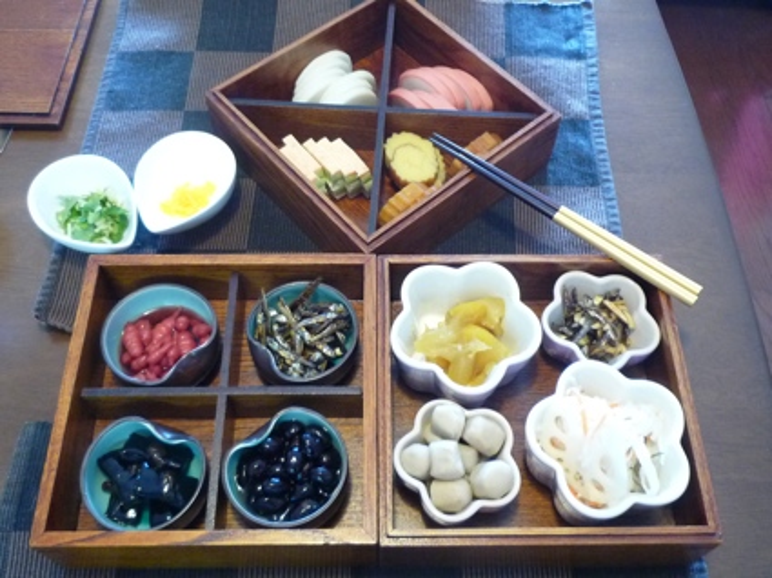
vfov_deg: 39.6
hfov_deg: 51.4
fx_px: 802
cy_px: 289
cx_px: 386
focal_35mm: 36
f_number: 2.8
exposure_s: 1/13
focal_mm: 4.4
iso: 400
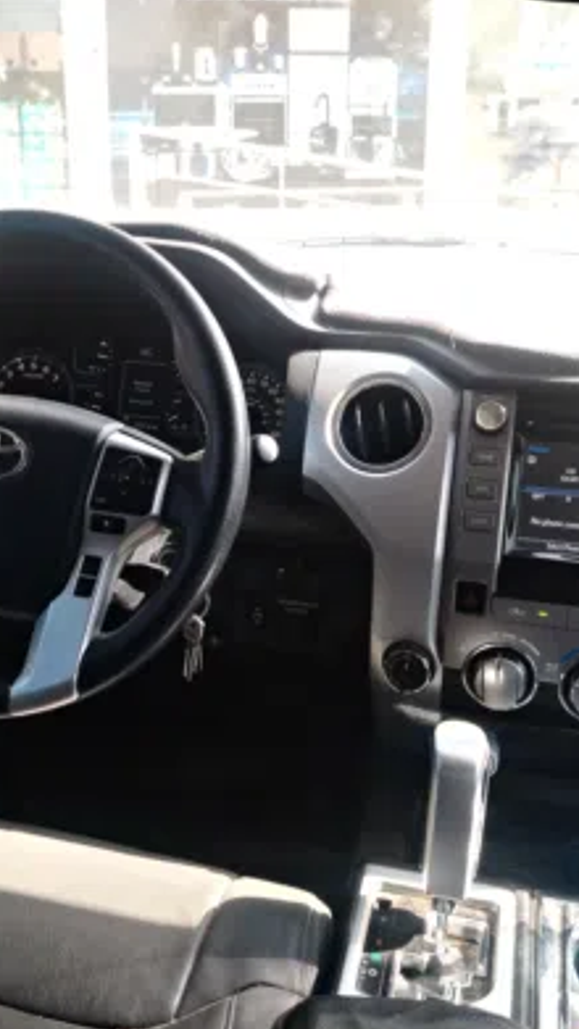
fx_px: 1064
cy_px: 516
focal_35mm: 39
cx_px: 239
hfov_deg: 30.4
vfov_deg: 51.6
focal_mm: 5.25
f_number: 1.75
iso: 153
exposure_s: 1/100
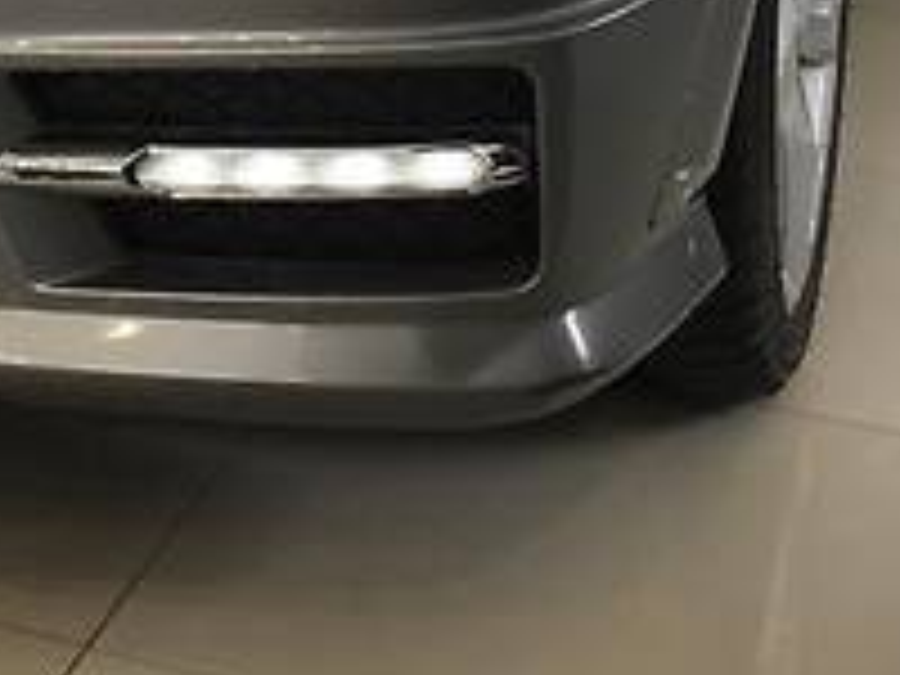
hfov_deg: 16.1
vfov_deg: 11.6
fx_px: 3016
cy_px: -626
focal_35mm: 116
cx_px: -252
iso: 32
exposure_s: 1/50
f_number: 2.2
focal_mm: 4.2
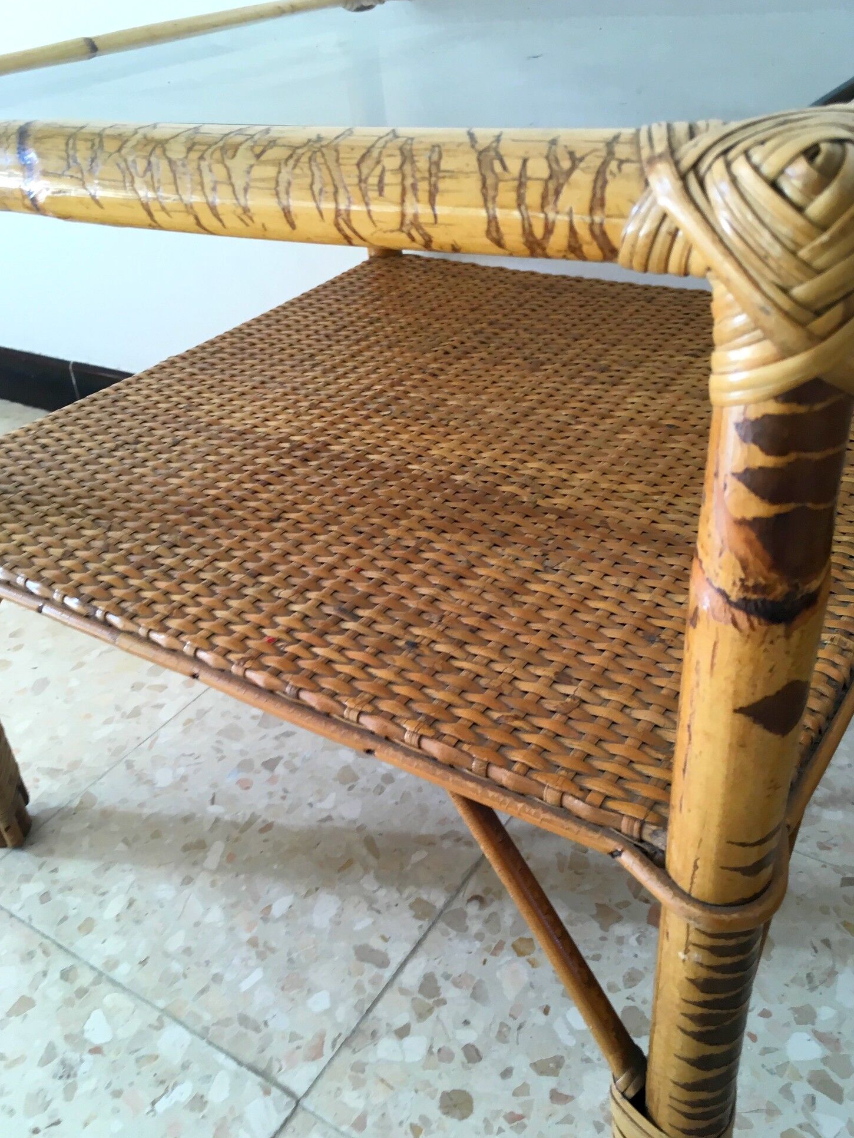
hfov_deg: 46.8
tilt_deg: -32.5
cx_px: 437
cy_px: 553
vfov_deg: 60.0
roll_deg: +6.2
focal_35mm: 30
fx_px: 987
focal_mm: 4.15
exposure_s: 1/40
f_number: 2.2
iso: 32
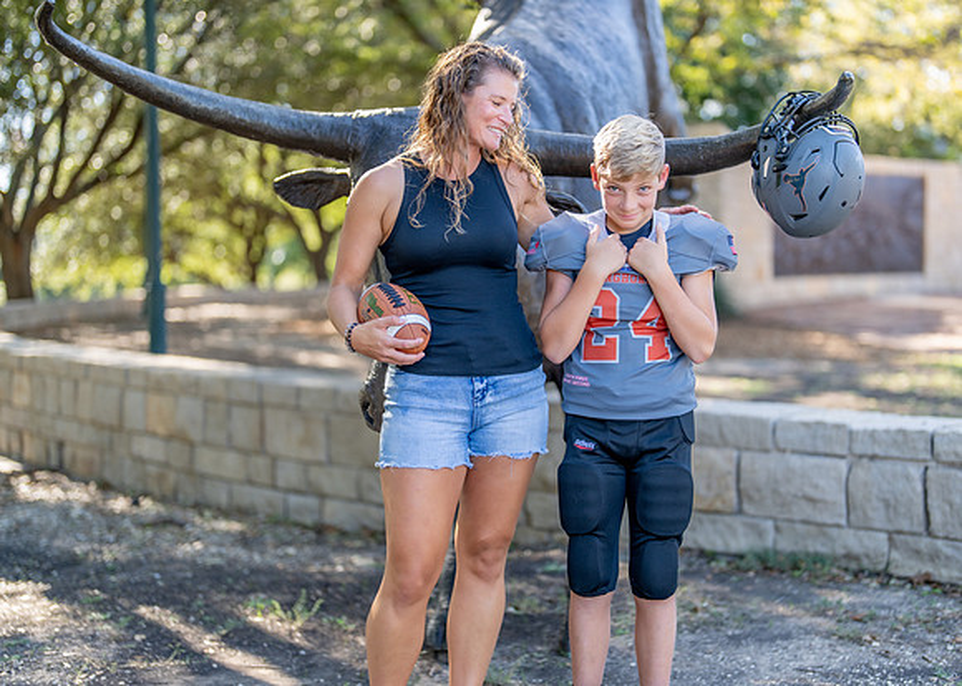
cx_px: 538
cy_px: 332
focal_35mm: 55
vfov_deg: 25.7
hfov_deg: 35.3
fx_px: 1508
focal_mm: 50
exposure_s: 1/1000
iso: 100
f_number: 1.2
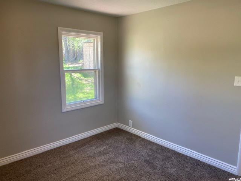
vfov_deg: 53.1
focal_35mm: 26
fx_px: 181
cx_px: 120
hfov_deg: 67.3
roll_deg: -0.2
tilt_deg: -10.2
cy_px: 90
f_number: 1.8
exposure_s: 1/120
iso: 125
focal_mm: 4.25
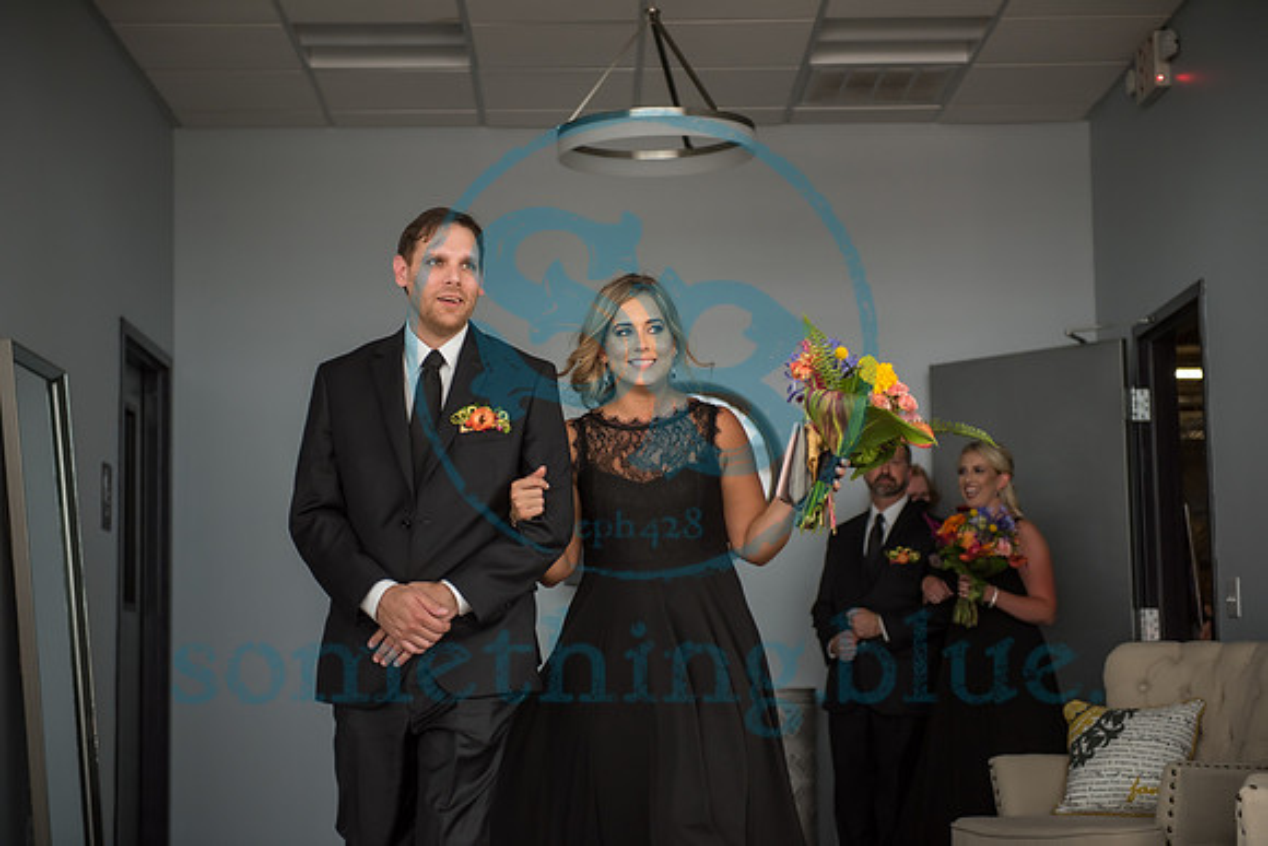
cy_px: 423
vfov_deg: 19.5
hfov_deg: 28.8
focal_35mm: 70
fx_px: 2466
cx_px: 634
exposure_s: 1/250
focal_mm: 70
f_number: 2.8
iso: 400
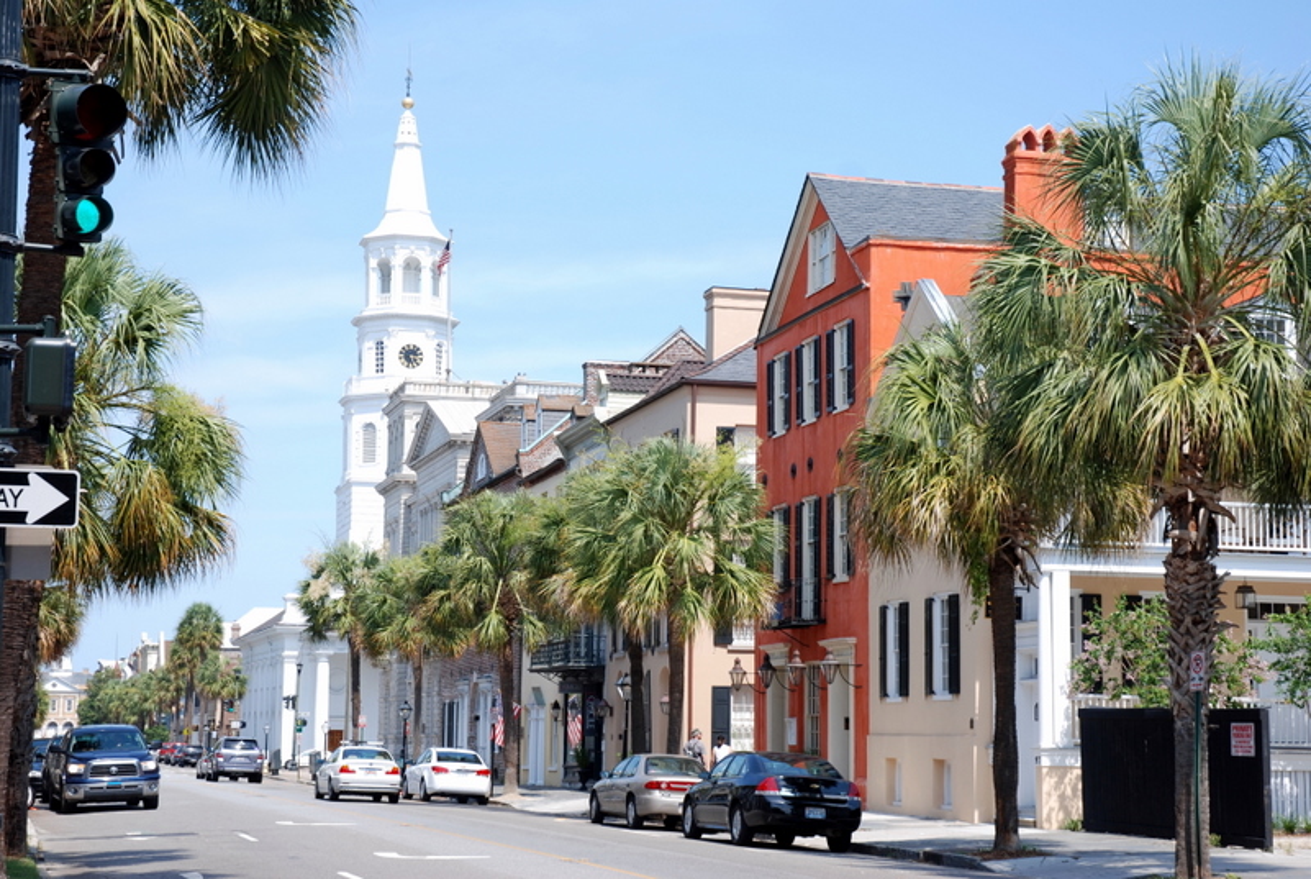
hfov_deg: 30.5
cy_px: 440
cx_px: 656
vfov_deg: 20.7
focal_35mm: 66
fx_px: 2407
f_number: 7.1
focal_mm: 44
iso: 100
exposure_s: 1/200
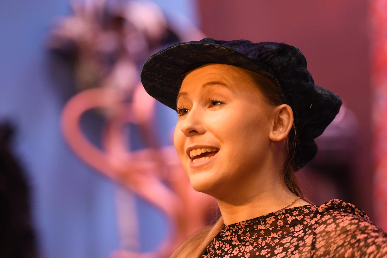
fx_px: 5116
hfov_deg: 4.3
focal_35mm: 476
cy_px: 128
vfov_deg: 2.9
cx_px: 198
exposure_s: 1/125
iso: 2000
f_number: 3.5
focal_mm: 300
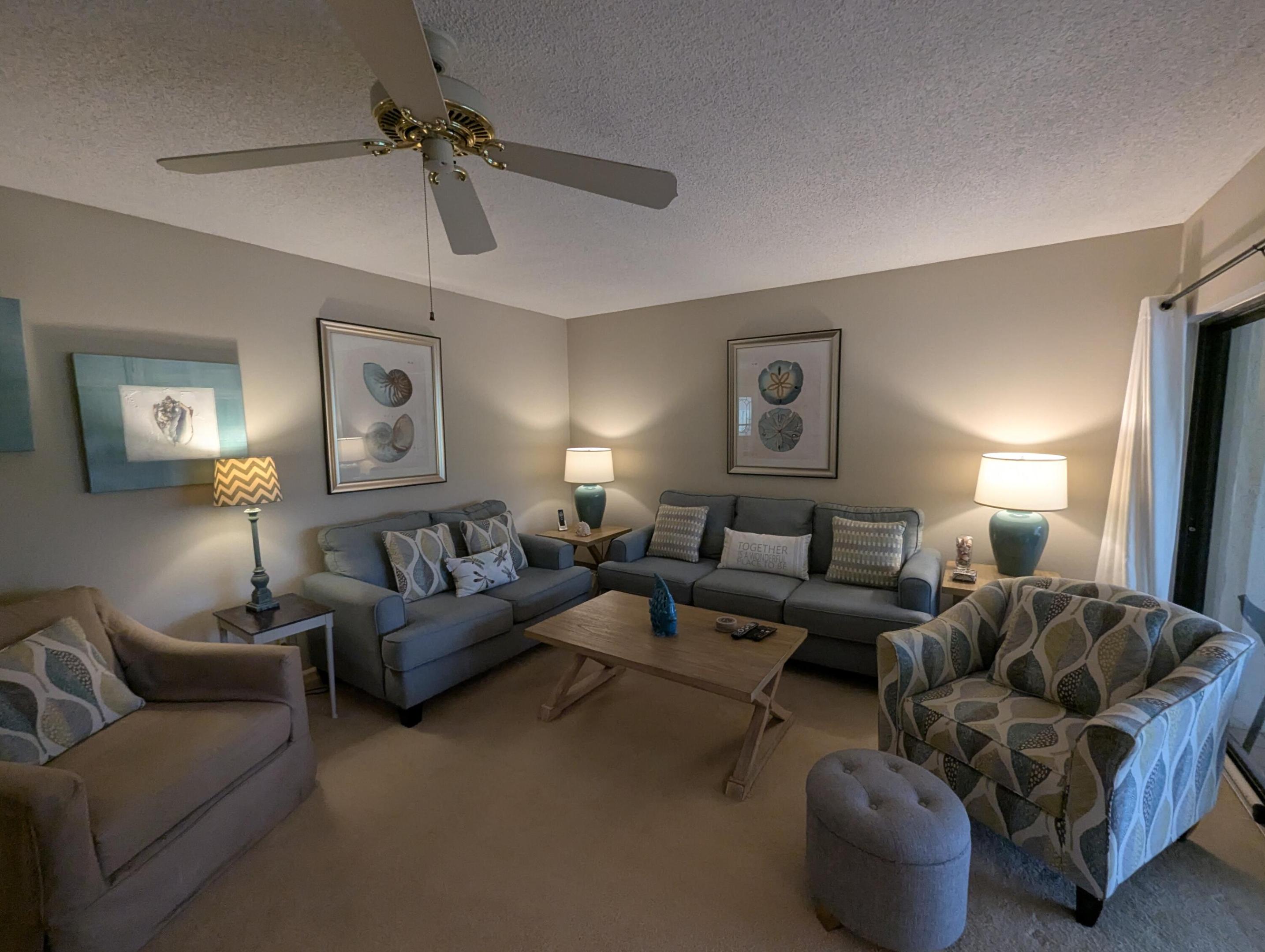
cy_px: 476
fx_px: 476
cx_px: 632
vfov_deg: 90.1
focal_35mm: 13
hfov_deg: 106.1
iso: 240
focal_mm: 1.95
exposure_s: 1/46.1
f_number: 2.2
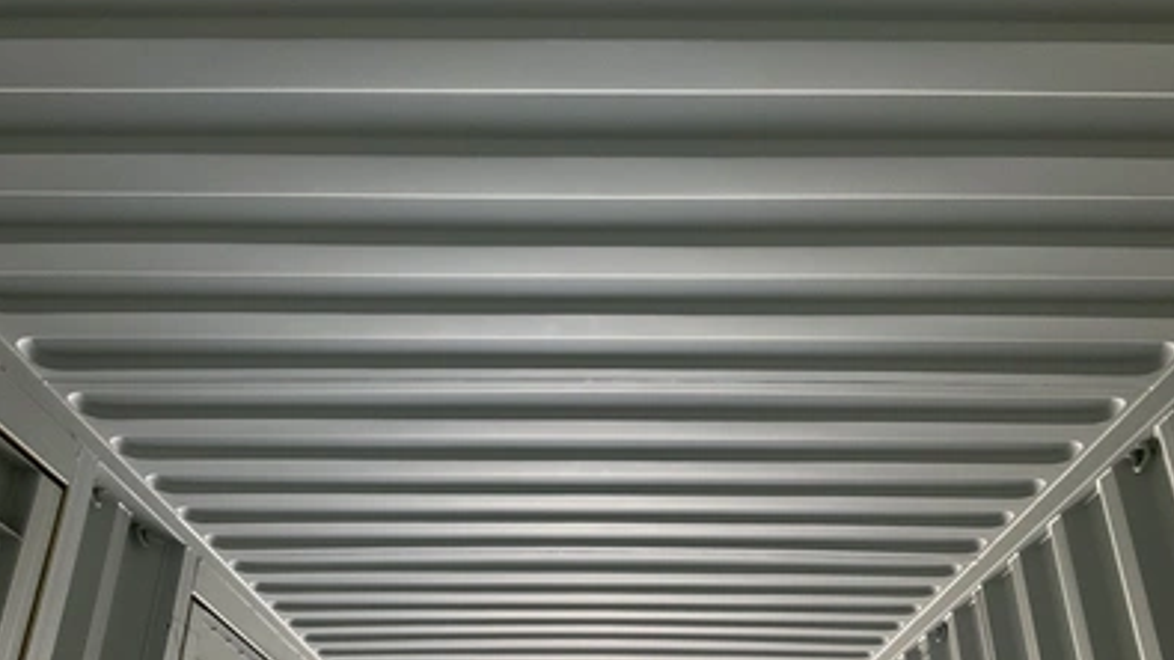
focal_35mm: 32
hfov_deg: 61.0
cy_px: 419
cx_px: 588
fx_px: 996
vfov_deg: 36.4
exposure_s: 1/60
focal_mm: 3
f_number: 1.8
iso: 125
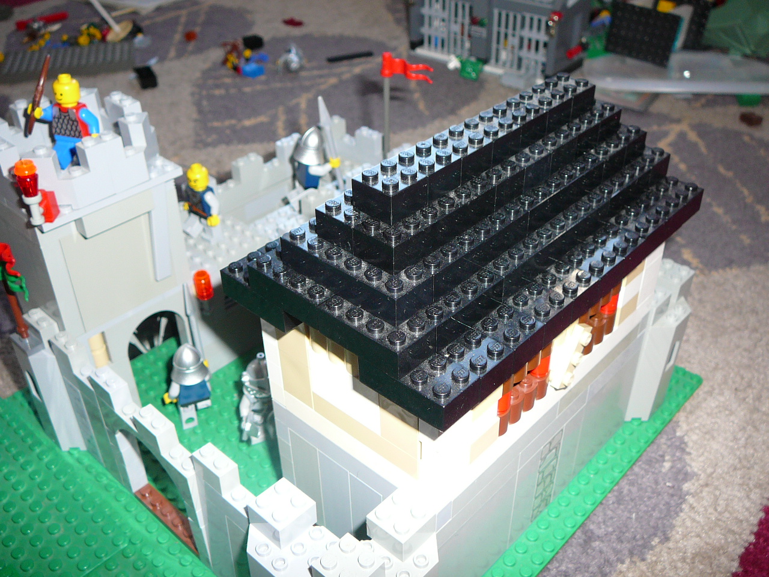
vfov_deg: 40.7
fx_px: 778
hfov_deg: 52.6
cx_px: 384
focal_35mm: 35
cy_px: 288
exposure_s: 1/30
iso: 100
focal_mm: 5.2
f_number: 2.8
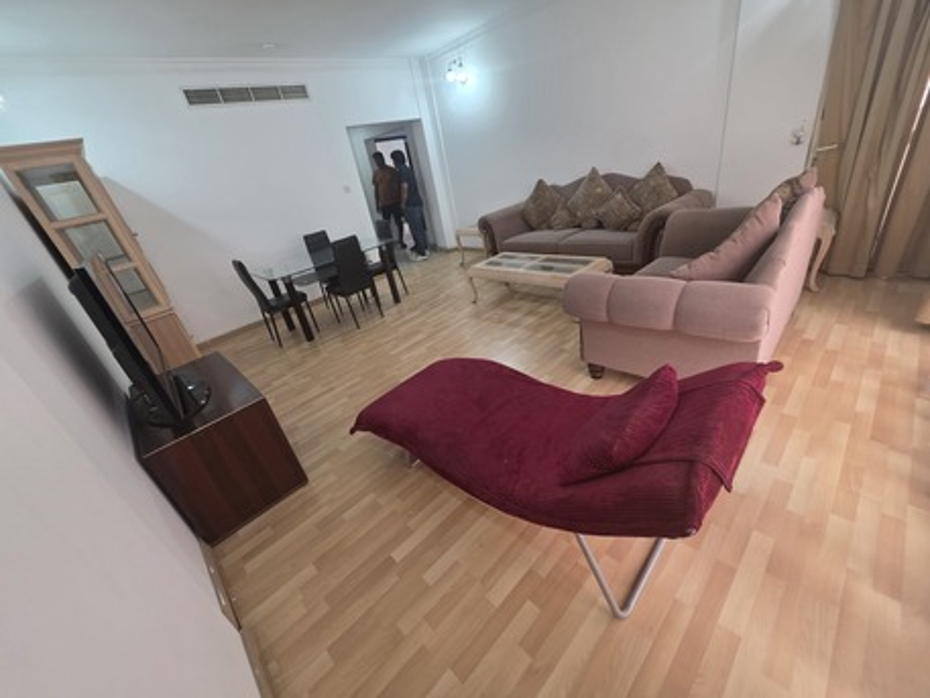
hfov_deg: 106.2
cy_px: 349
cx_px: 465
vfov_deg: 89.9
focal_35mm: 13
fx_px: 349
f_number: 1.9
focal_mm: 2.2
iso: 200
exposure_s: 1/50
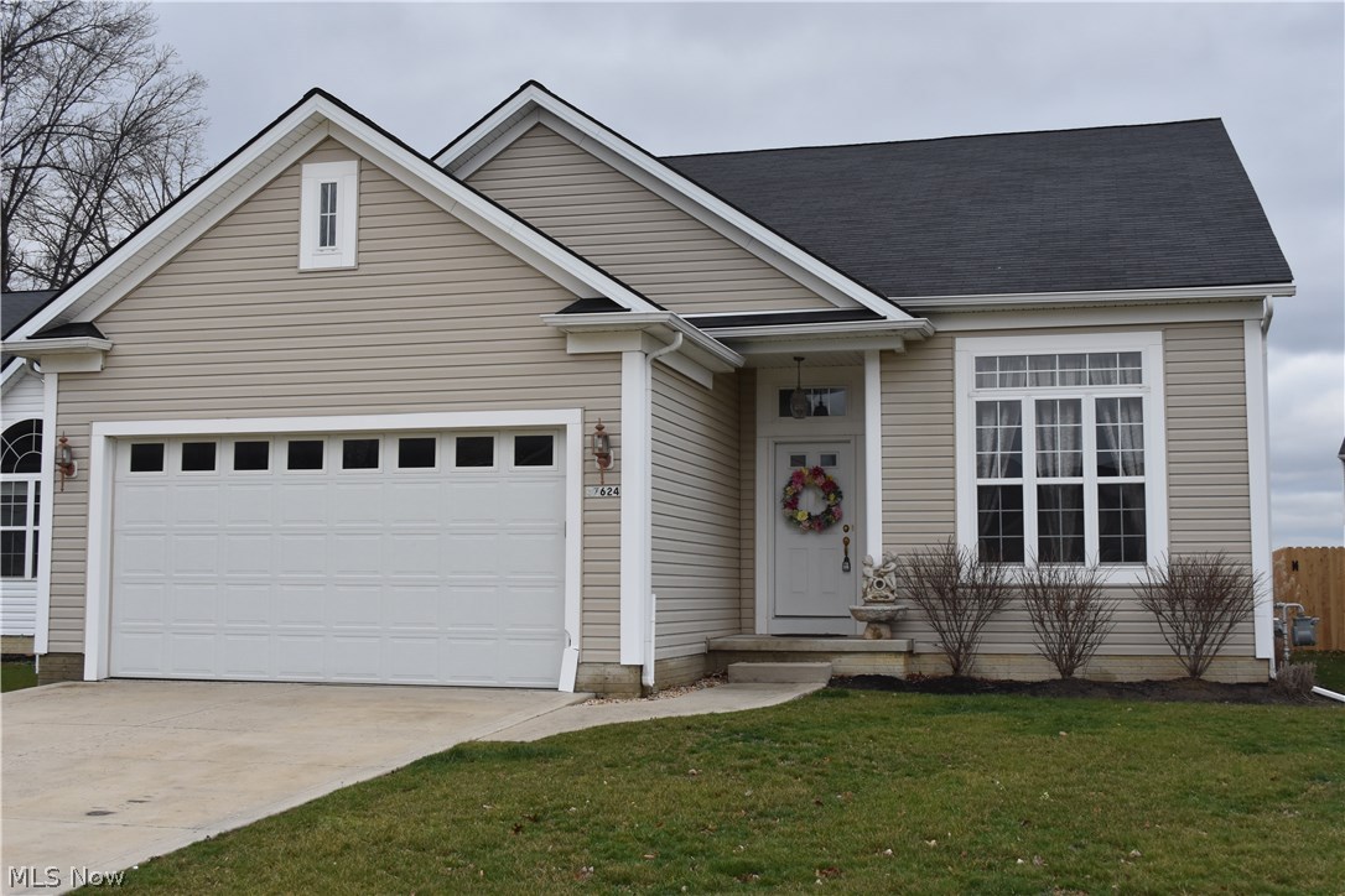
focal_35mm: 42
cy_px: 448
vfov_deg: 31.9
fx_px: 1569
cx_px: 672
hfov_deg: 46.4
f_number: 8
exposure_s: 1/400
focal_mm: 28
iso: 800
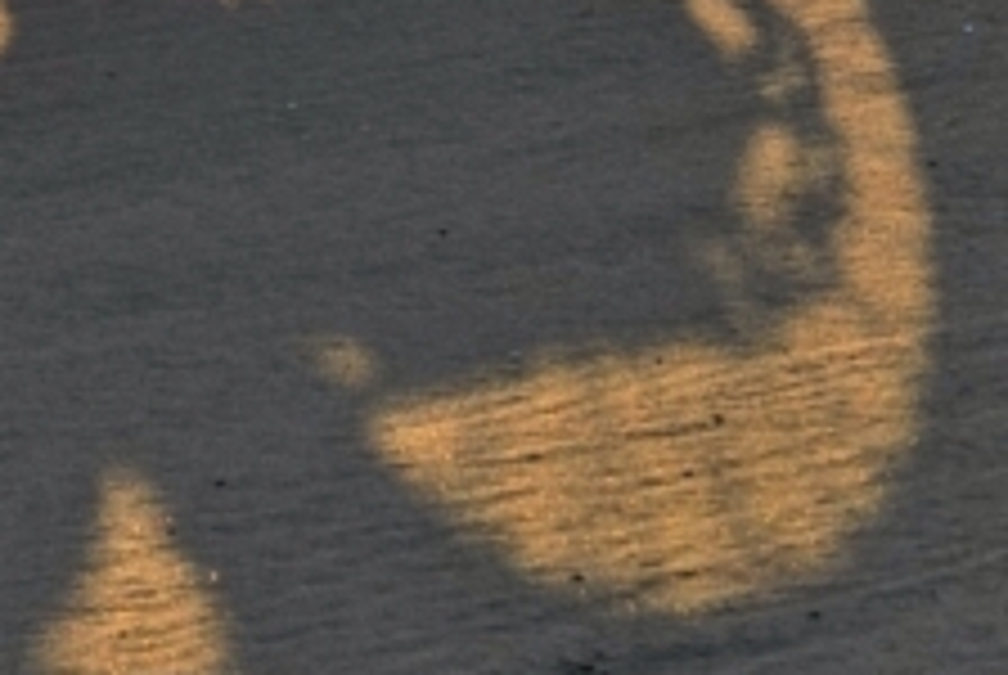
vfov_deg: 3.0
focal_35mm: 464
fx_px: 13009
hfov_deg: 4.4
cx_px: -558
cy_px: -270
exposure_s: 1/250
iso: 100
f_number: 13
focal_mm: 130
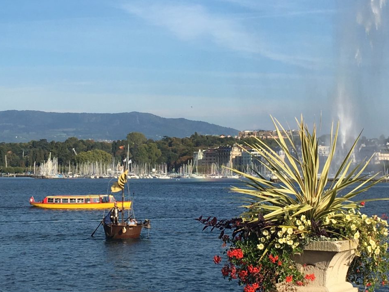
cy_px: 104
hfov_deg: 24.9
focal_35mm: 78
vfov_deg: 18.9
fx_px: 877
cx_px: 136
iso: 25
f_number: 2.2
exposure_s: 1/1709
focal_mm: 4.15
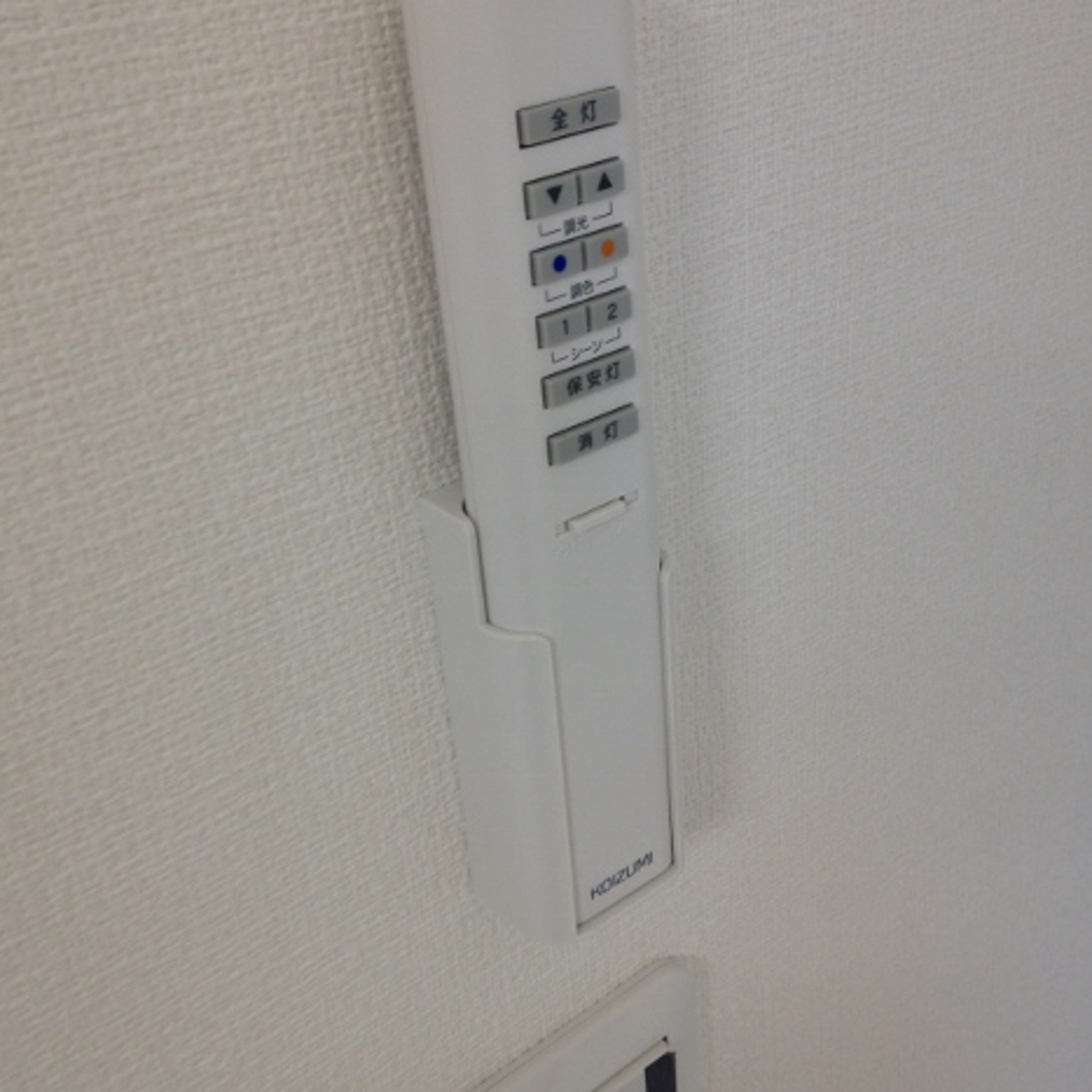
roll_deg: +4.4
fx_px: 1428
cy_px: 528
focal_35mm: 40
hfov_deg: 41.9
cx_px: 552
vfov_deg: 41.9
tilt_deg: -29.9
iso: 50
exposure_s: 1/30
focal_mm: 4.12
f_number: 2.4
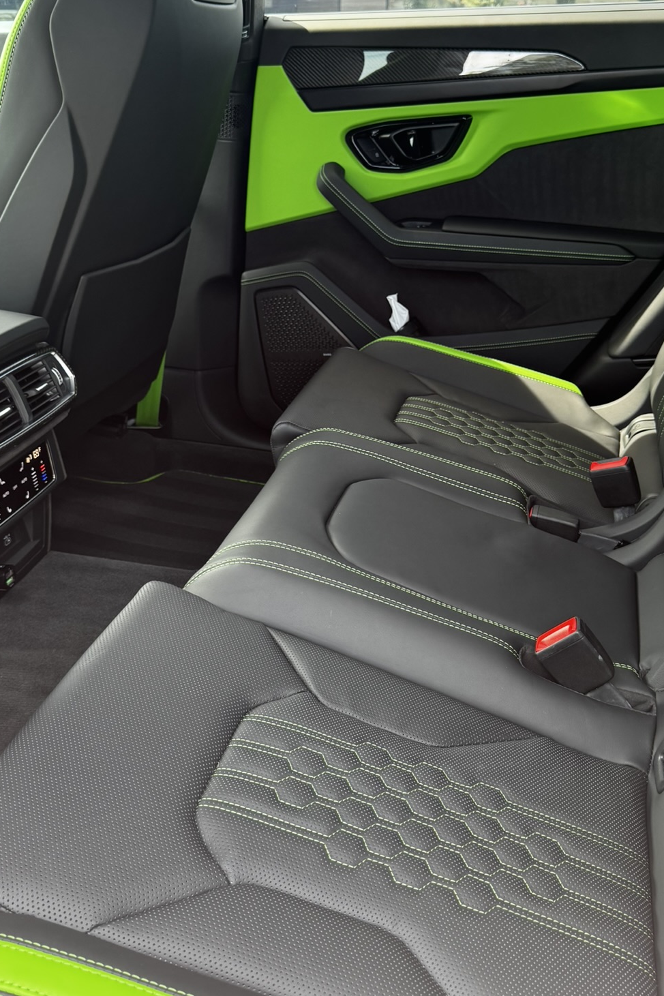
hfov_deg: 37.8
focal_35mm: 35
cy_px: 429
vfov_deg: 54.3
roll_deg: -1.8
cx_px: 352
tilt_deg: -25.8
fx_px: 968
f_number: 1.78
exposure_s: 1/121
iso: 125
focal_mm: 6.76
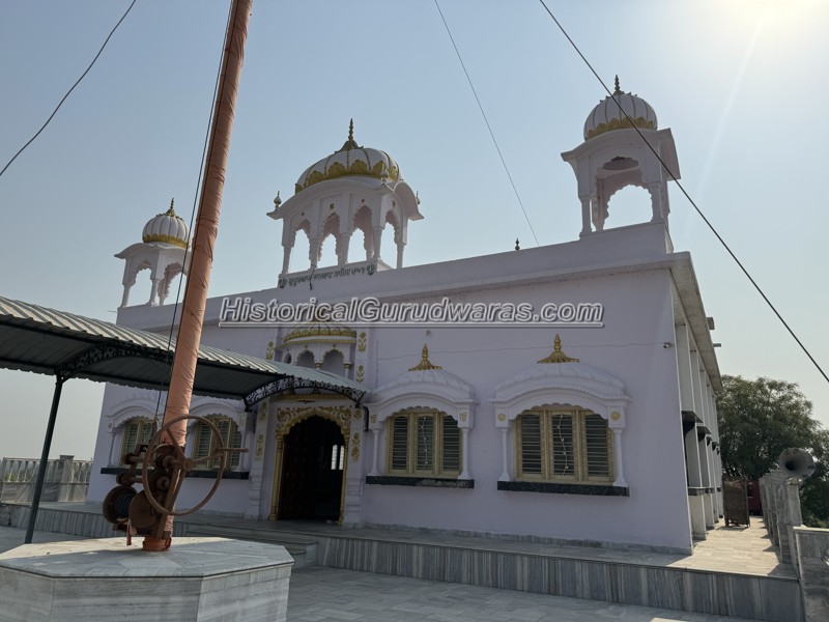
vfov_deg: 56.8
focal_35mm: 24
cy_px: 311
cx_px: 414
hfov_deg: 71.6
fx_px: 575
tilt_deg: +15.2
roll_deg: -1.8
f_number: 1.78
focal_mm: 6.86
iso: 80
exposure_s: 1/15152
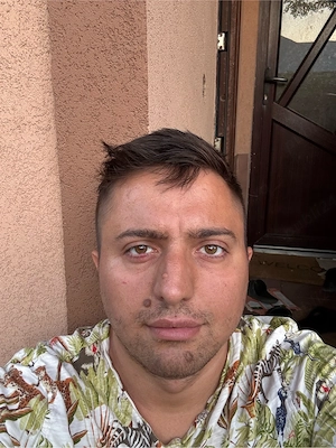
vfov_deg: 60.0
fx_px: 388
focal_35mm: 30
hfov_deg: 46.8
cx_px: 168
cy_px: 224
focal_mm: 2.69
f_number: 1.9
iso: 80
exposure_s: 1/63
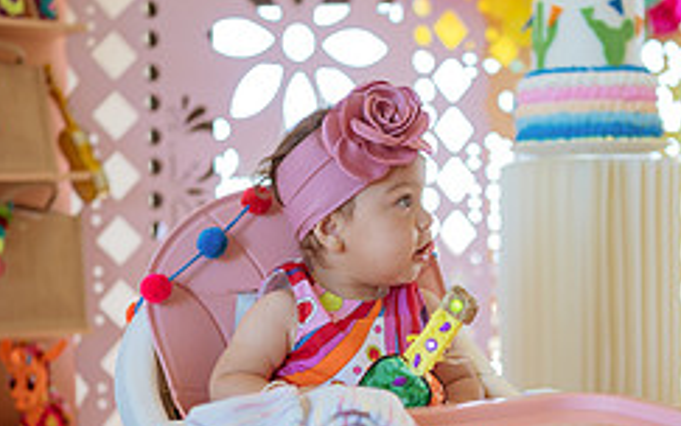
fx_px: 1225
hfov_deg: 31.0
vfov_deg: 19.6
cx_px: 390
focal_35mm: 66
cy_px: 291
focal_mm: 35
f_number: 1.8
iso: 250
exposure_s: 1/250
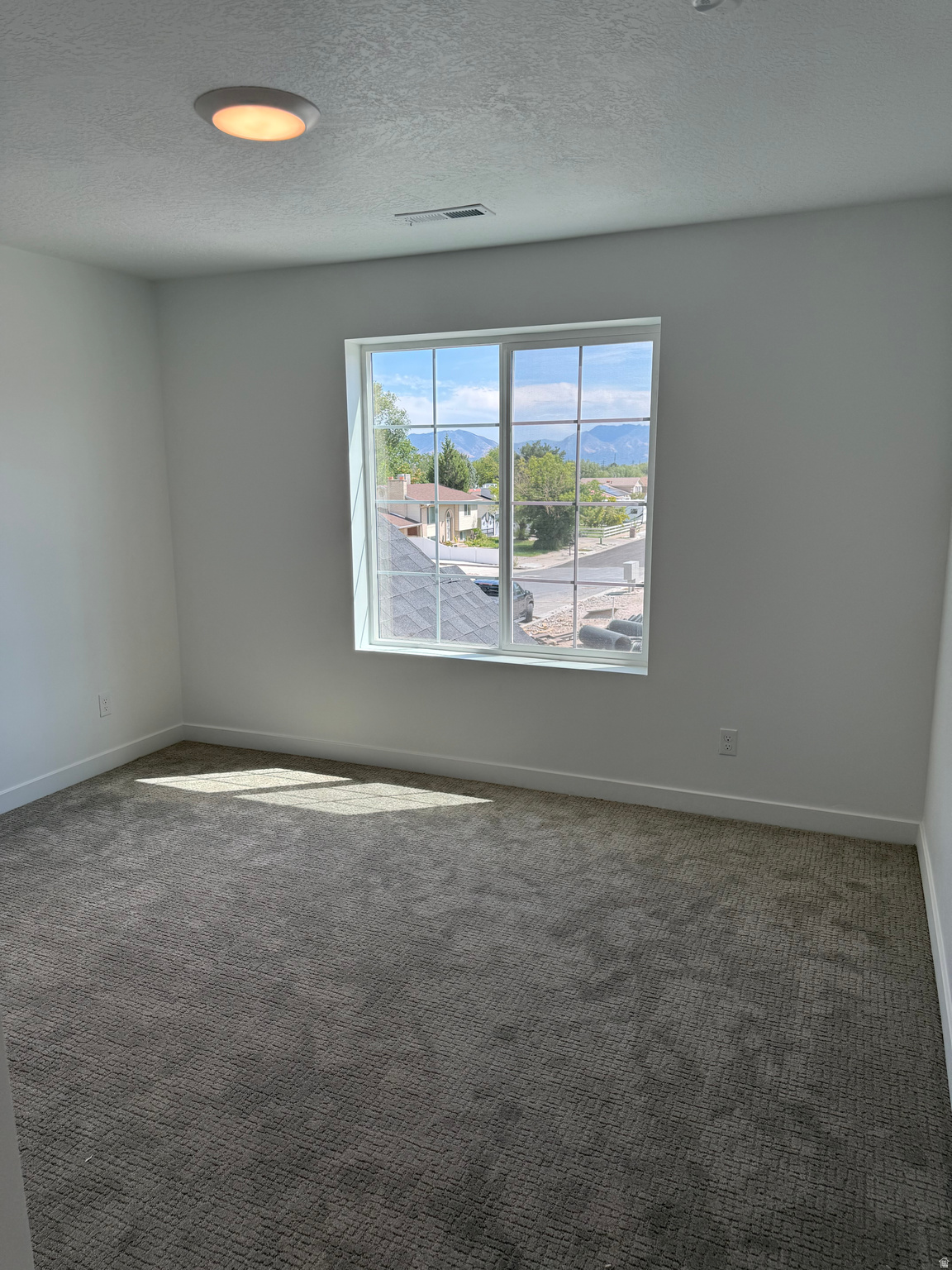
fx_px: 880
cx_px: 476
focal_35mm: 24
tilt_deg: -10.2
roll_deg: -0.6
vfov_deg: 71.6
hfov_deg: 56.8
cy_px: 635
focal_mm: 6.76
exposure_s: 1/622
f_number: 1.78
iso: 80
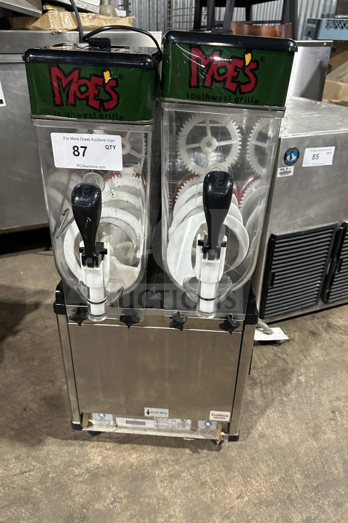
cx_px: 167
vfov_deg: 69.4
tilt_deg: -28.7
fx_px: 377
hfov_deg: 49.5
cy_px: 262
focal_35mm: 26
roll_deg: -2.3
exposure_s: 1/60
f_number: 1.78
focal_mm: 6.86
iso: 500
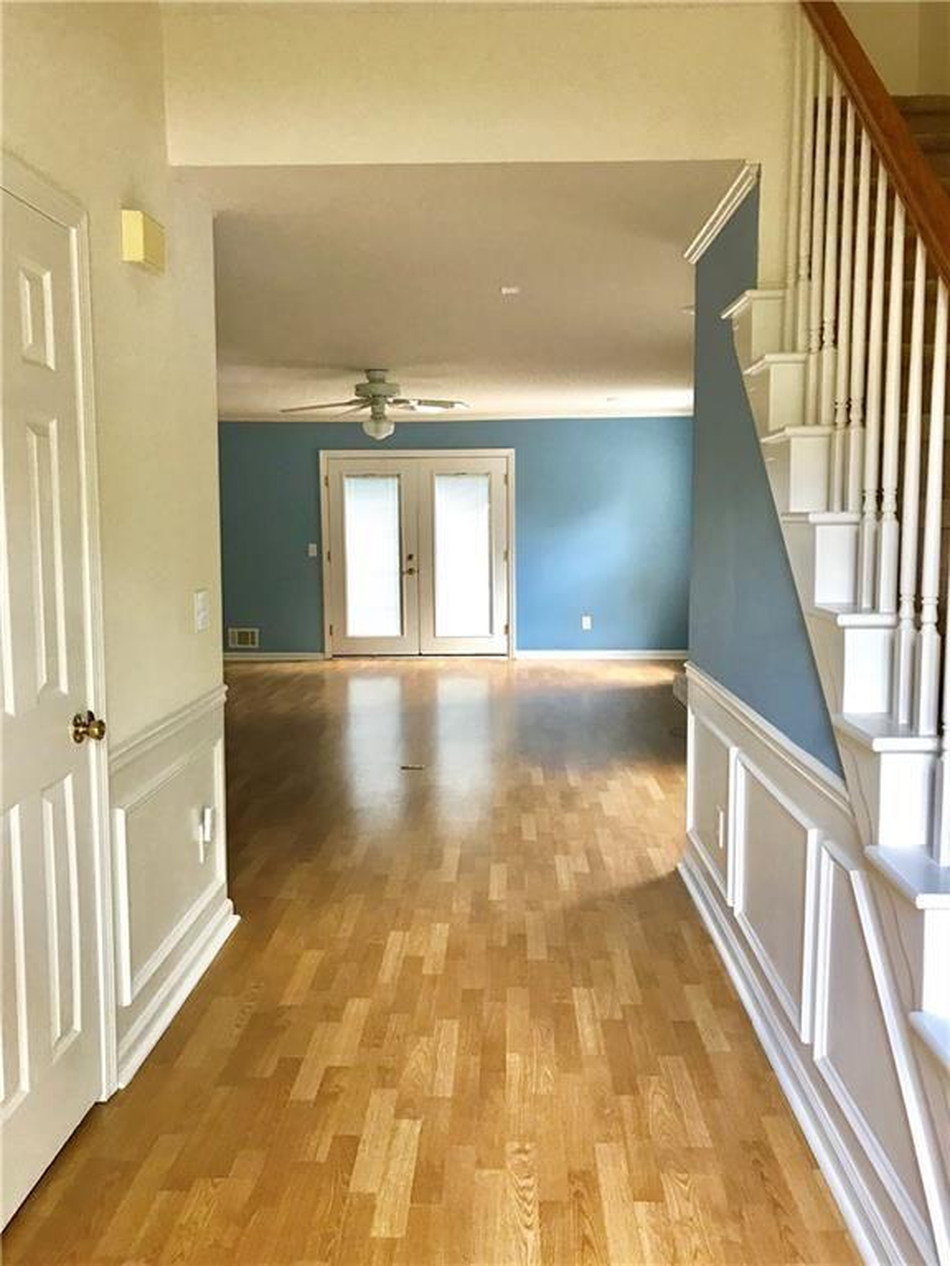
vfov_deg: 63.4
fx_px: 1025
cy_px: 633
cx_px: 475
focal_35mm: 28
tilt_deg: -5.3
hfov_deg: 49.7
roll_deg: -0.2
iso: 25
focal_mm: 3.99
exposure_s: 1/30
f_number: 1.8
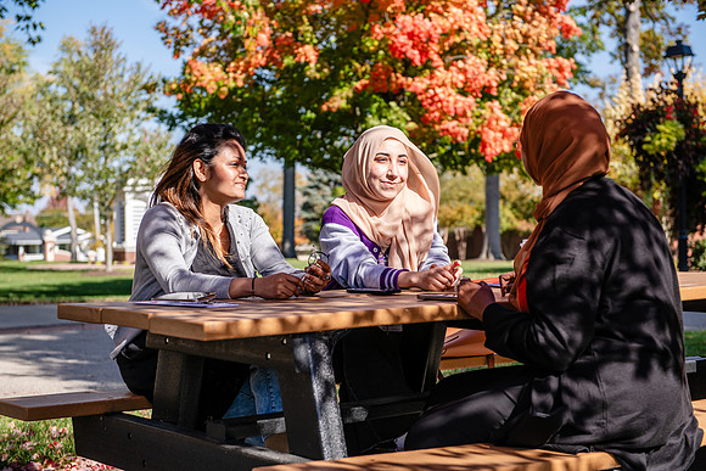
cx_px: 353
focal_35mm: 60
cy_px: 236
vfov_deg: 22.6
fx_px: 1177
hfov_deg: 33.4
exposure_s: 1/500
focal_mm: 60
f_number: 4
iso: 100
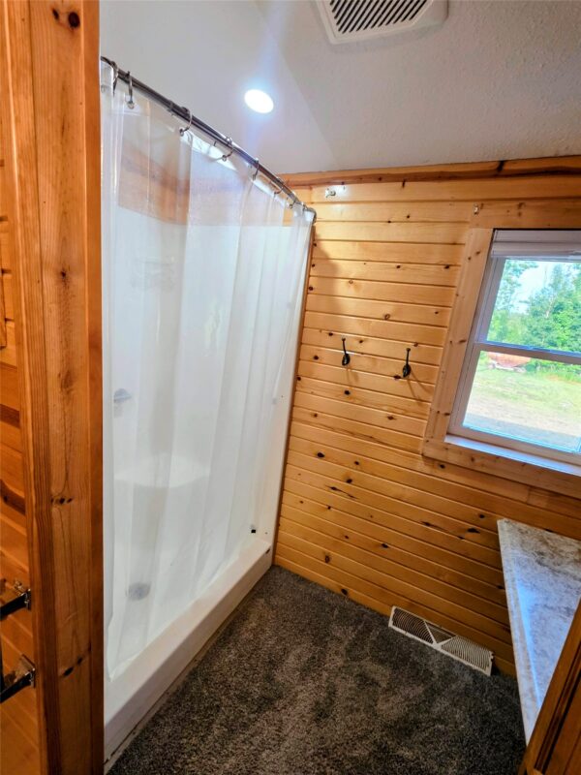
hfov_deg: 89.9
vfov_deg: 106.2
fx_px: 291
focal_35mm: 13
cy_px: 388
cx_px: 290
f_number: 1.9
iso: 160
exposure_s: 1/120
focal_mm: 2.2
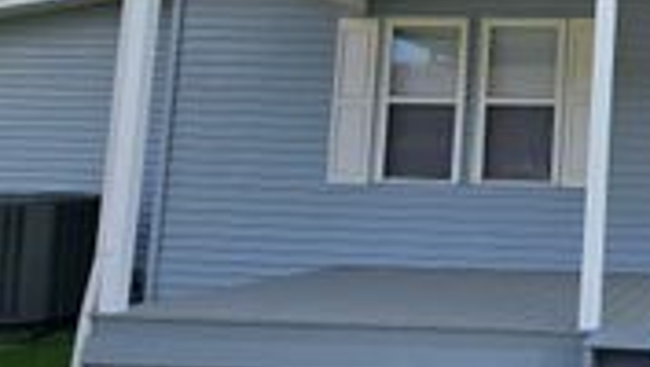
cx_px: 738
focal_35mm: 40
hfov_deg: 39.6
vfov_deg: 29.6
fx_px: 690
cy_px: 119
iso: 50
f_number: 2.2
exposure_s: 1/2265
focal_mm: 2.2
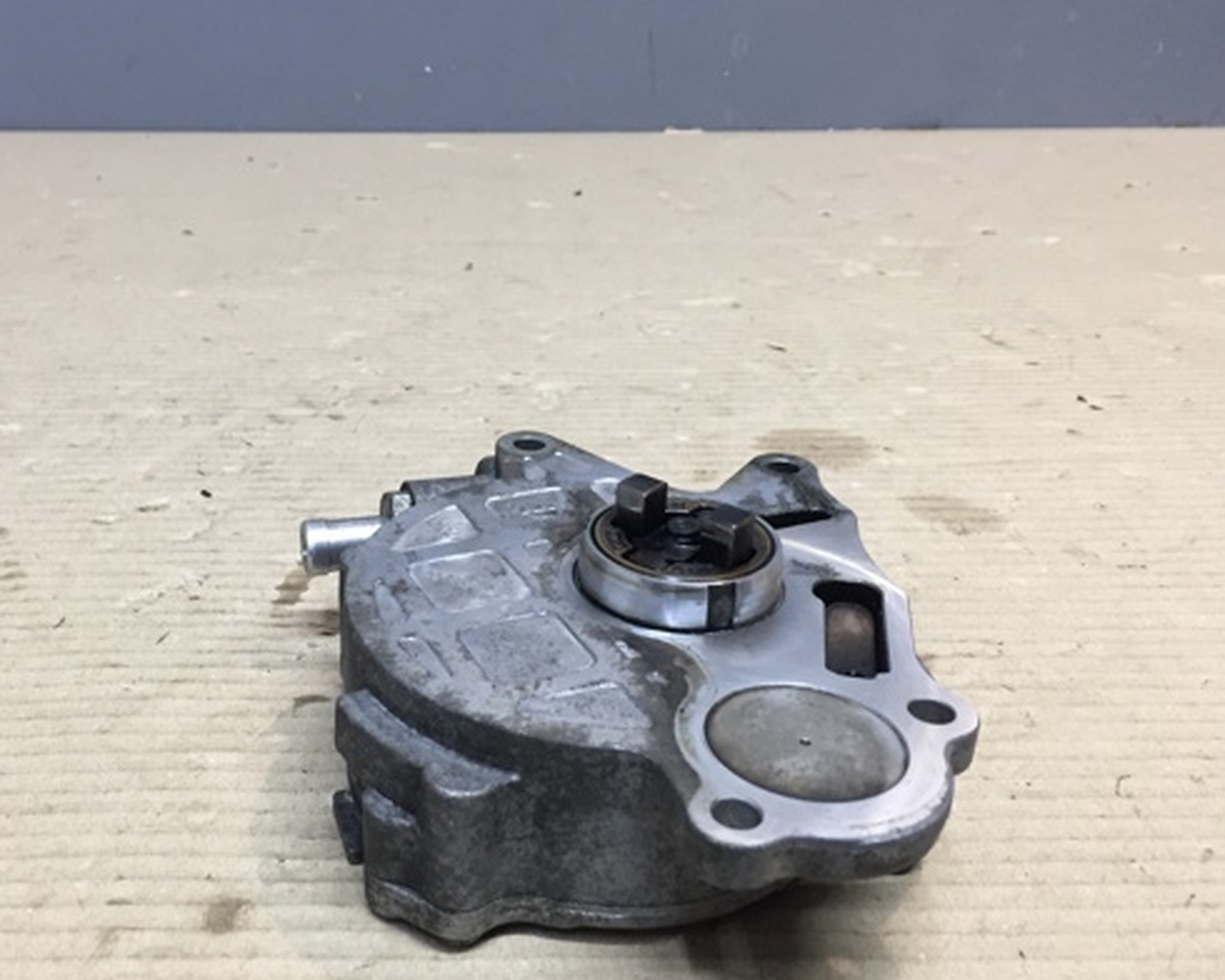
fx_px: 1341
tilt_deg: -27.9
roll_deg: -1.3
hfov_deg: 48.8
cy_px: 515
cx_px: 495
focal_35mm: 37
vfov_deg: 40.1
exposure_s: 1/33
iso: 80
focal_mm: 4.15
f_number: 2.2
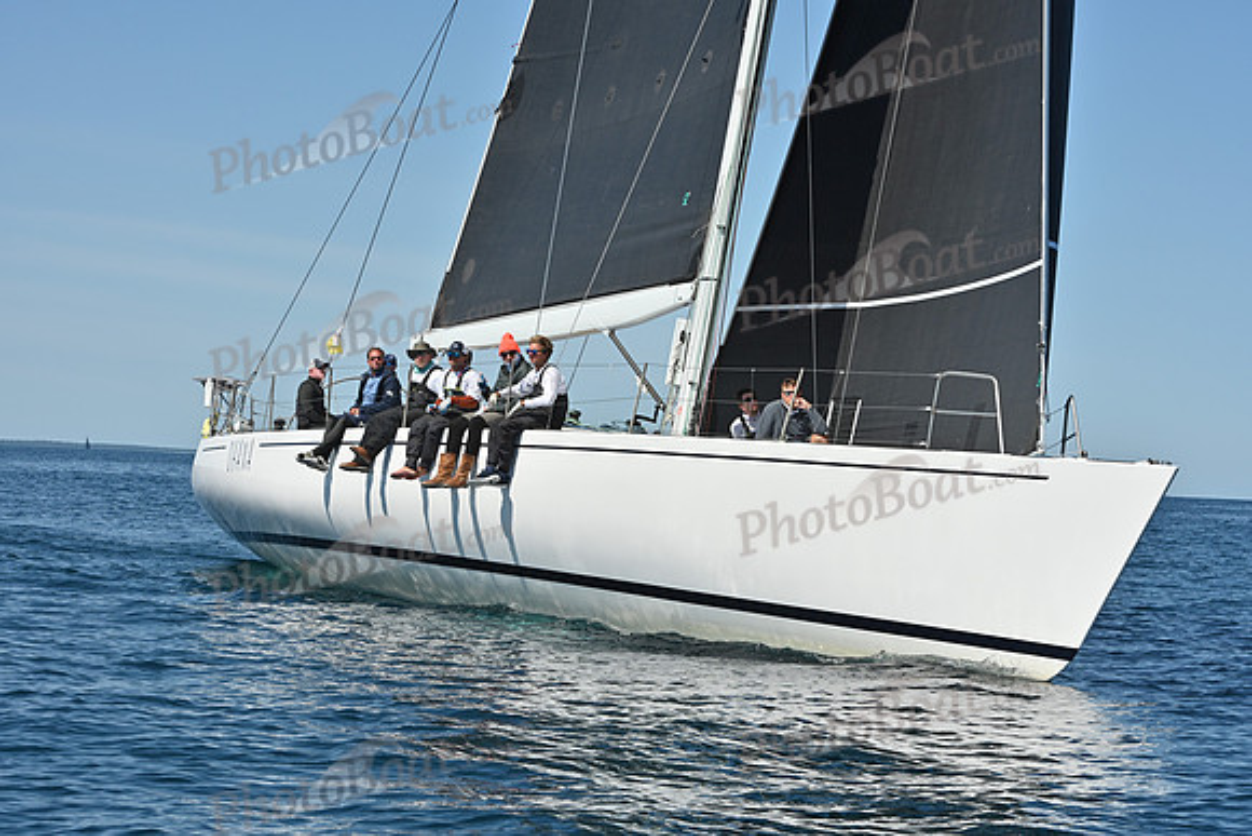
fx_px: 3200
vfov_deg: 14.9
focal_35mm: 92
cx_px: 626
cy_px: 418
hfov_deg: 22.1
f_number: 10
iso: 320
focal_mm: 92
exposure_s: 1/1000
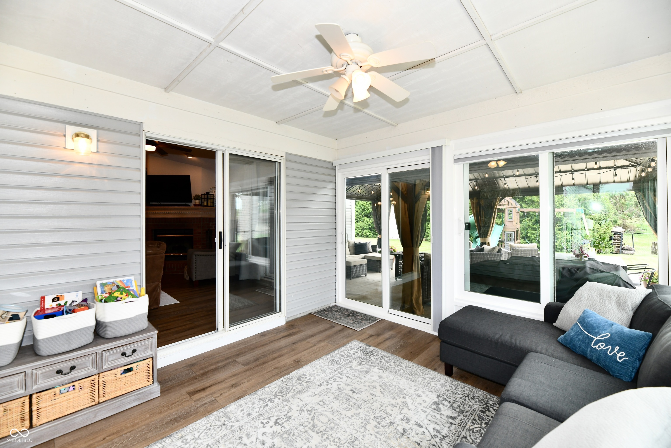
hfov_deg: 104.3
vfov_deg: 81.2
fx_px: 261
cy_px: 224
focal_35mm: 14
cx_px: 336
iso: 640
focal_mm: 14
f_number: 6.3
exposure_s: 1/160
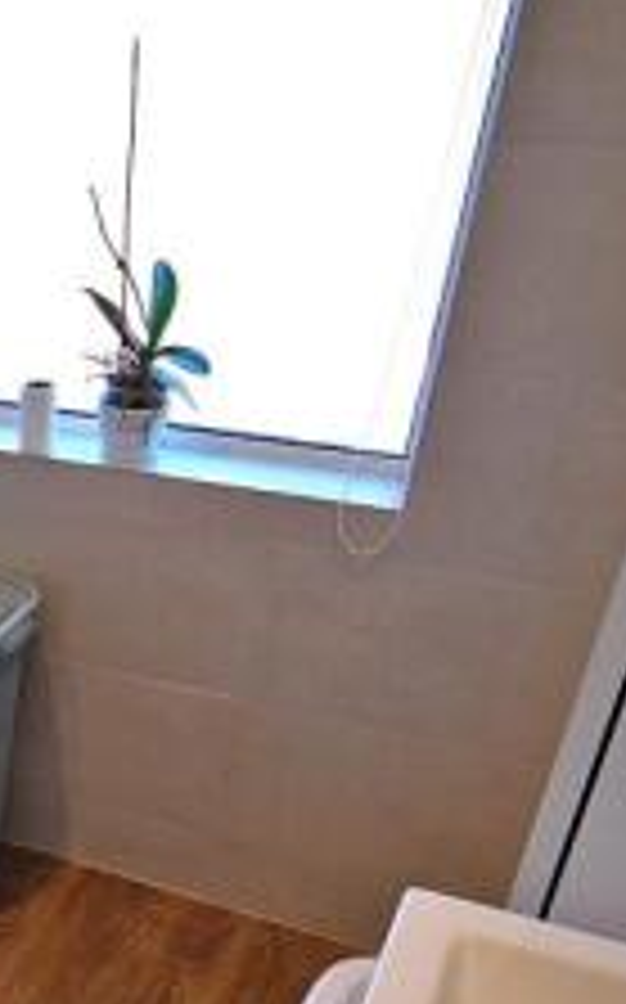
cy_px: 815
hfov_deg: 24.1
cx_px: -239
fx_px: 1231
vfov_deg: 42.3
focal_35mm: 45
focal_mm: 10
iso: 800
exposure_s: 1/125
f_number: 5.6
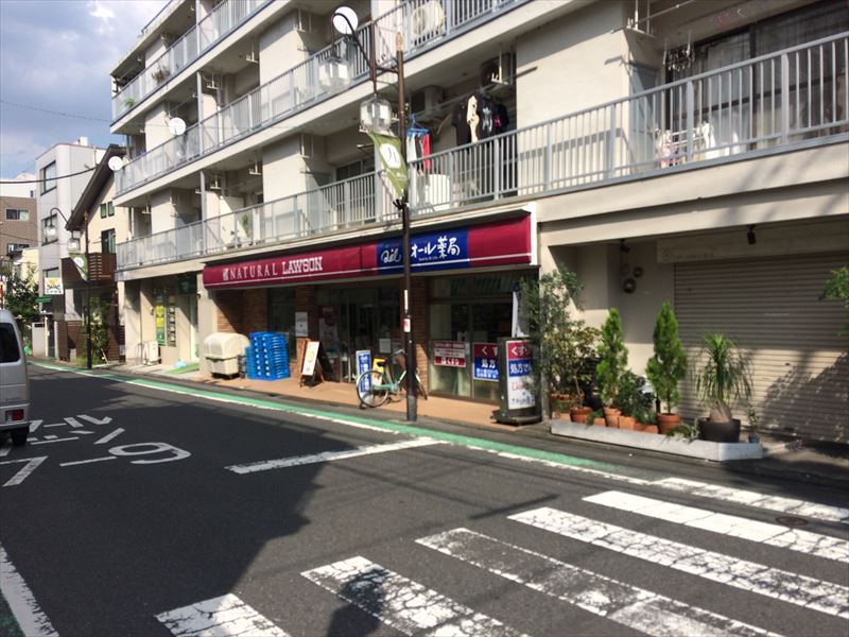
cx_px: 424
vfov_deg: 48.2
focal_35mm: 29
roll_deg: +0.5
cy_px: 318
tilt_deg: -5.6
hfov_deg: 61.7
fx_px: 711
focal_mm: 4.15
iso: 32
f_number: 2.2
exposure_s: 1/2283
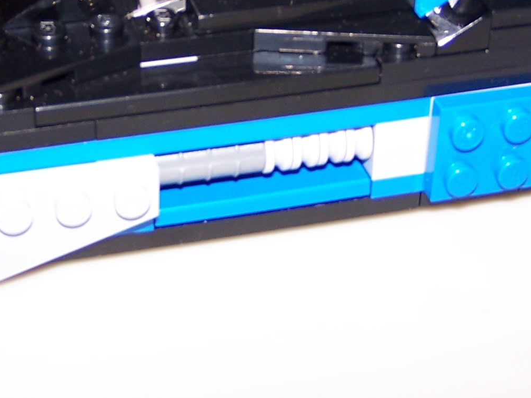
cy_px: 73
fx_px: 1488
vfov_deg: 15.1
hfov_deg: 20.2
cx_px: 195
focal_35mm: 97
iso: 80
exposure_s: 1/60
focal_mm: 6.3
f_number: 2.8
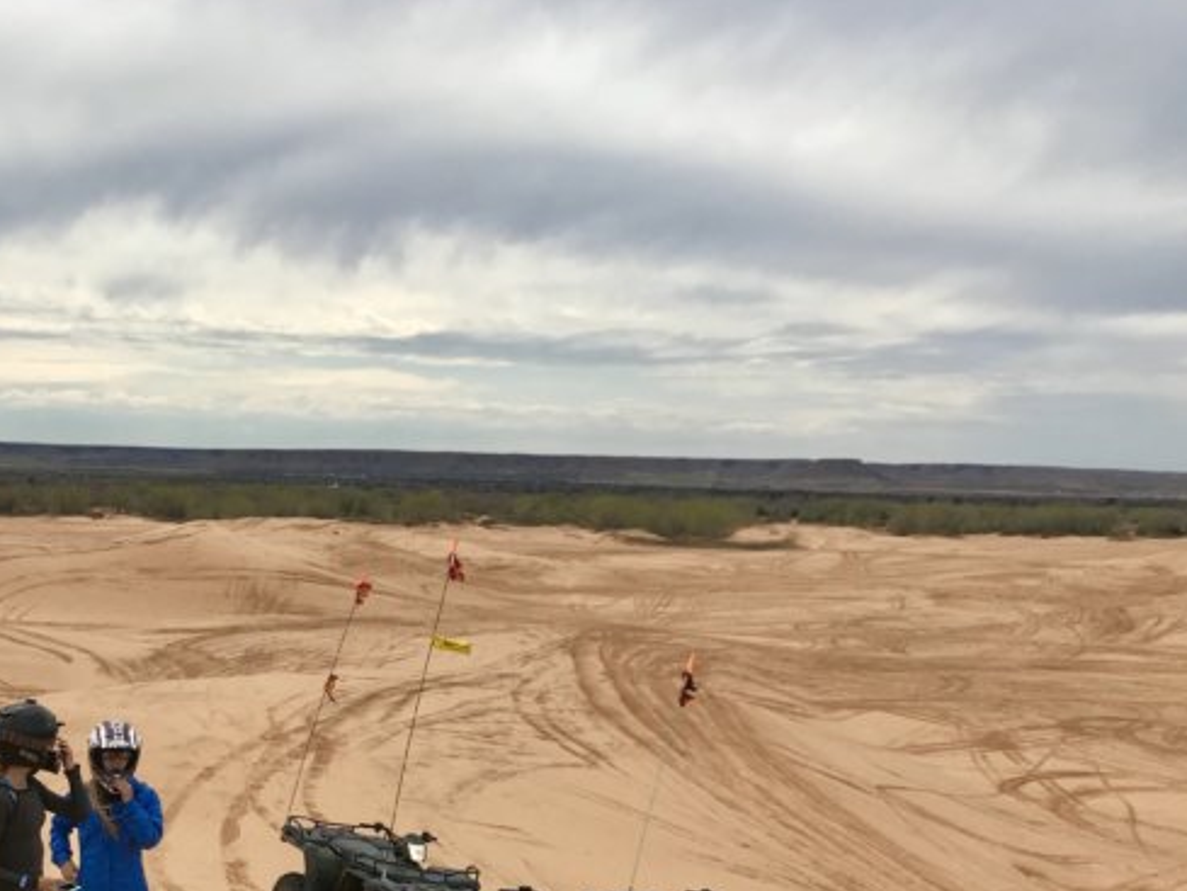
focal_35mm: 44
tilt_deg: -7.5
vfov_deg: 32.3
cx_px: 323
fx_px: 1509
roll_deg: -2.2
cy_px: 668
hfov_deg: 41.9
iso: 20
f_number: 1.8
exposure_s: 1/4167
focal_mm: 3.99
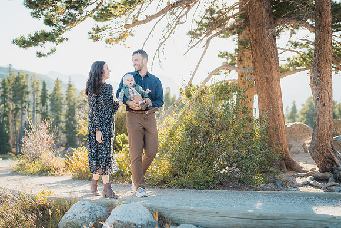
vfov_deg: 26.2
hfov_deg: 38.5
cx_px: 170
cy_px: 114
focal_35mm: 52
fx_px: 489
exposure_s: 1/1000
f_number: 2.2
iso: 200
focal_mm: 50
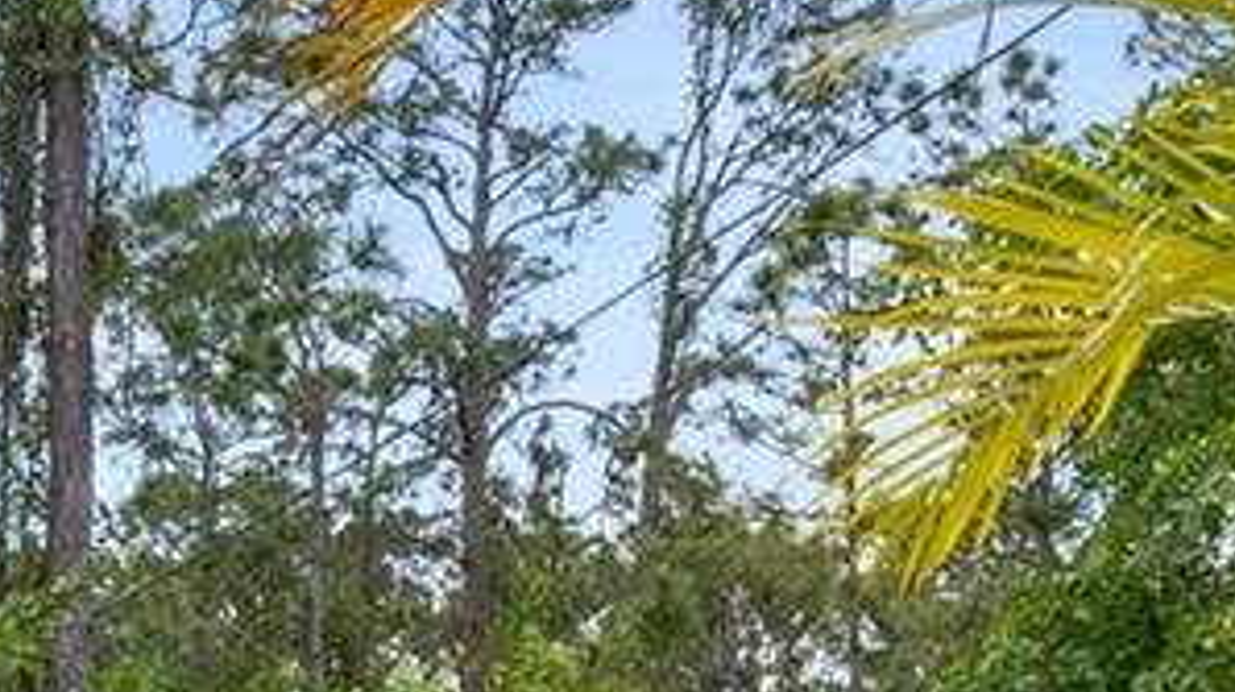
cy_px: 1053
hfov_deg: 17.6
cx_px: -647
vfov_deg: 10.8
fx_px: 3538
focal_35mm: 108
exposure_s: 1/125
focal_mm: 12.8
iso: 100
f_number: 8
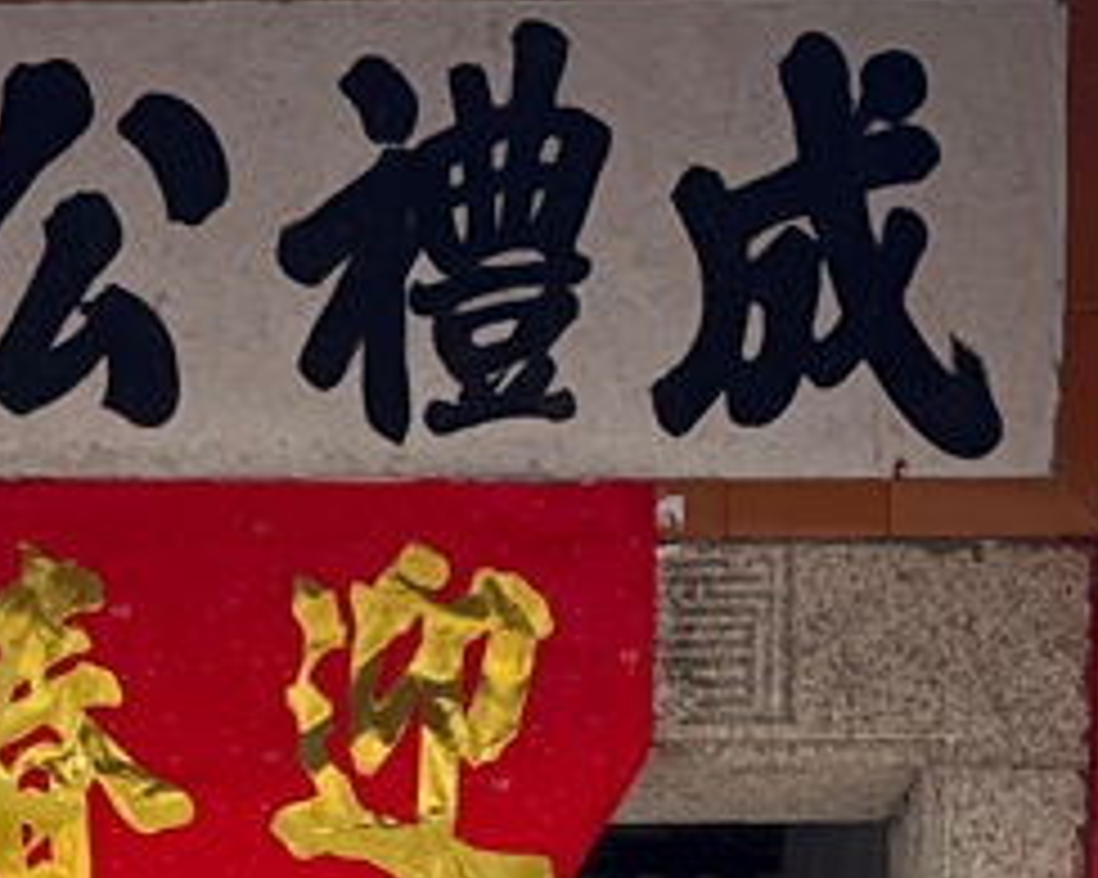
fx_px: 4678
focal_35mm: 144
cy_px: 1515
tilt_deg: +1.6
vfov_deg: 10.2
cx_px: 284
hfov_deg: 13.3
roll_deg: -0.9
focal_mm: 6.76
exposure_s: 1/796
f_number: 1.78
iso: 100
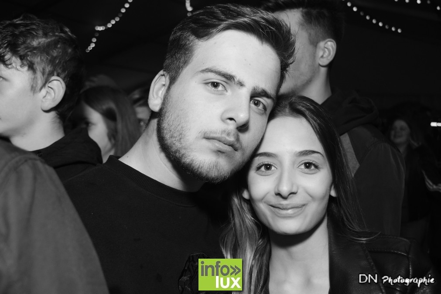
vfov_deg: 31.9
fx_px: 514
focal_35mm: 42
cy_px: 147
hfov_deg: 46.4
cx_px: 220
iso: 1600
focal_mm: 28
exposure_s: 1/40
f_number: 4
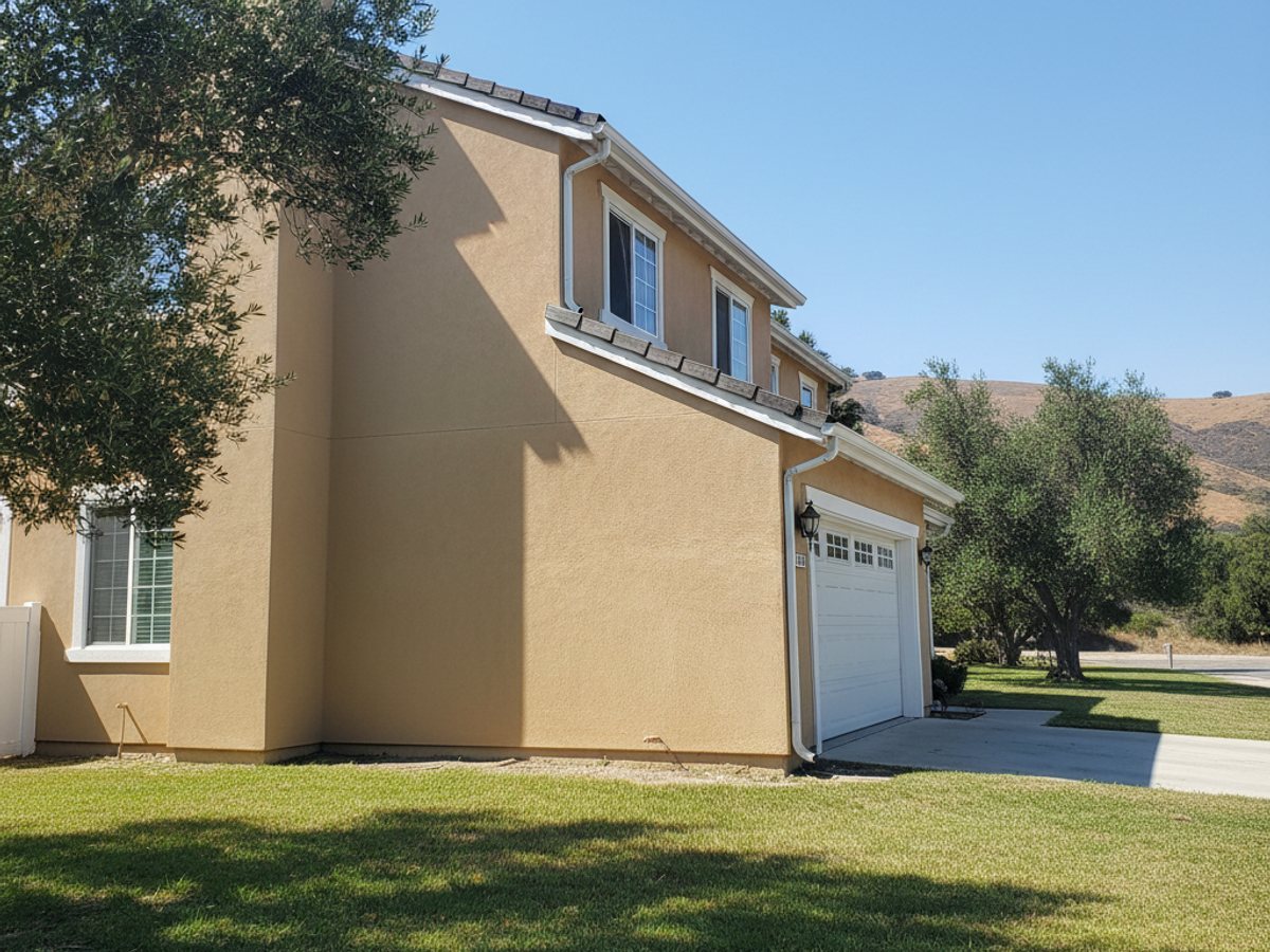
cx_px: 635
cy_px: 476
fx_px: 954
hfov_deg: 67.3
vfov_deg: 53.1
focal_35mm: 26
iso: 723
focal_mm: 5.7
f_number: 1.6
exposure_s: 1/1268
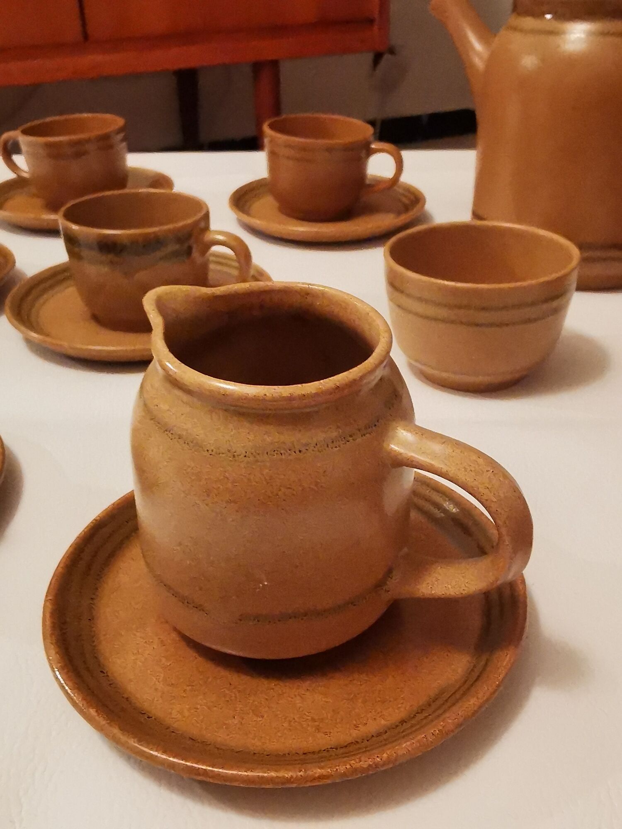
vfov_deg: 52.6
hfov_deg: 40.7
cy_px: 414
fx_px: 839
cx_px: 311
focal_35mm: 35
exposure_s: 1/20
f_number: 2.2
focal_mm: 2.35
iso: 640
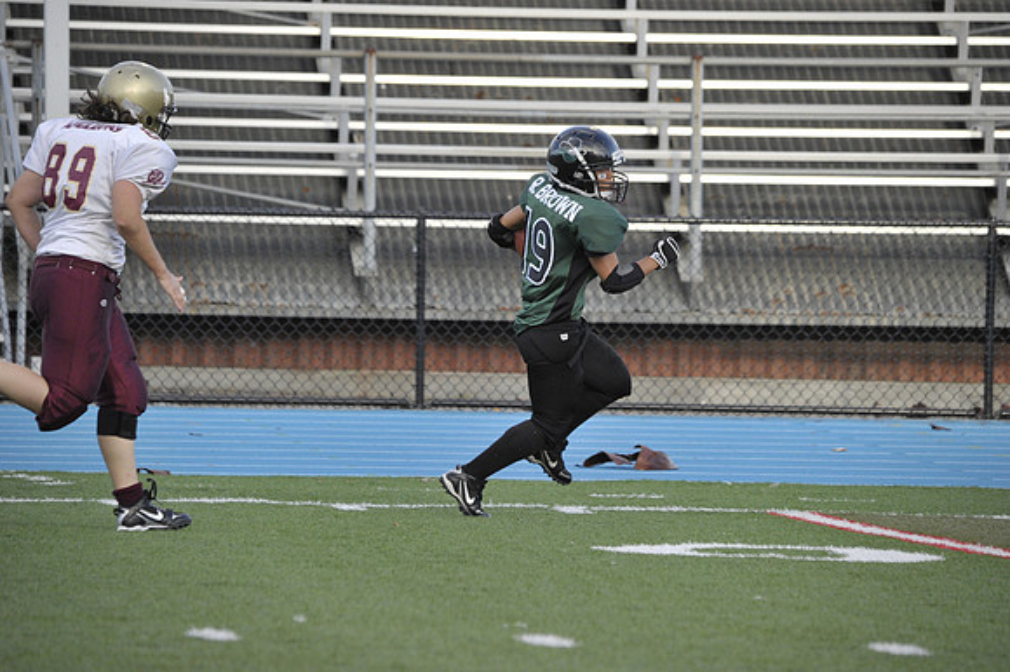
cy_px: 336
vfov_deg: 2.7
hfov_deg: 4.1
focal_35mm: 500
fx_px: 14019
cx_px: 505
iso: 3200
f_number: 10
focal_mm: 500
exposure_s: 1/1000
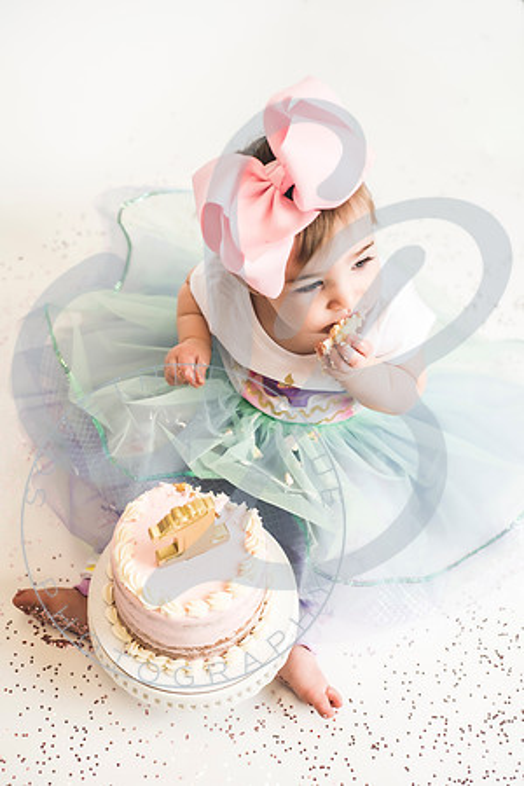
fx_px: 1092
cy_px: 393
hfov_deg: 27.0
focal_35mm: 50
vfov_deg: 39.6
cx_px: 262
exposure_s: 1/160
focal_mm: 50
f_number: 2.8
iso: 200
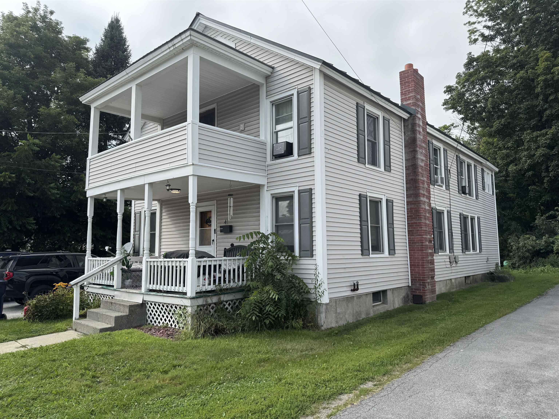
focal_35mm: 24
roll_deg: +0.5
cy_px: 210
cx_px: 280
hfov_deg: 71.6
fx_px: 388
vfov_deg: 56.8
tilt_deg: +5.7
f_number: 1.78
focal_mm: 6.76
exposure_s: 1/2506
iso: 80
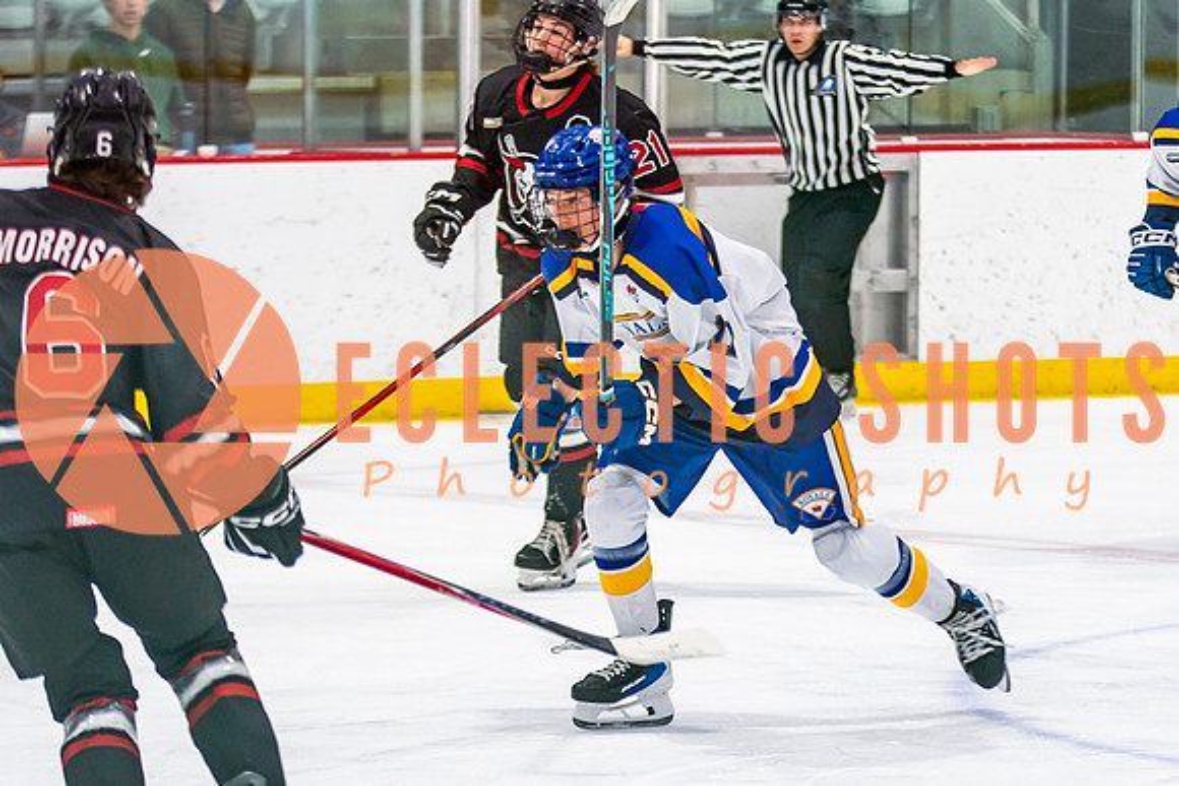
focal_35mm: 274
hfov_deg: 7.5
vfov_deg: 5.0
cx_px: 863
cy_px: 429
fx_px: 8972
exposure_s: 1/640
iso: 400
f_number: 2.8
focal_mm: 120
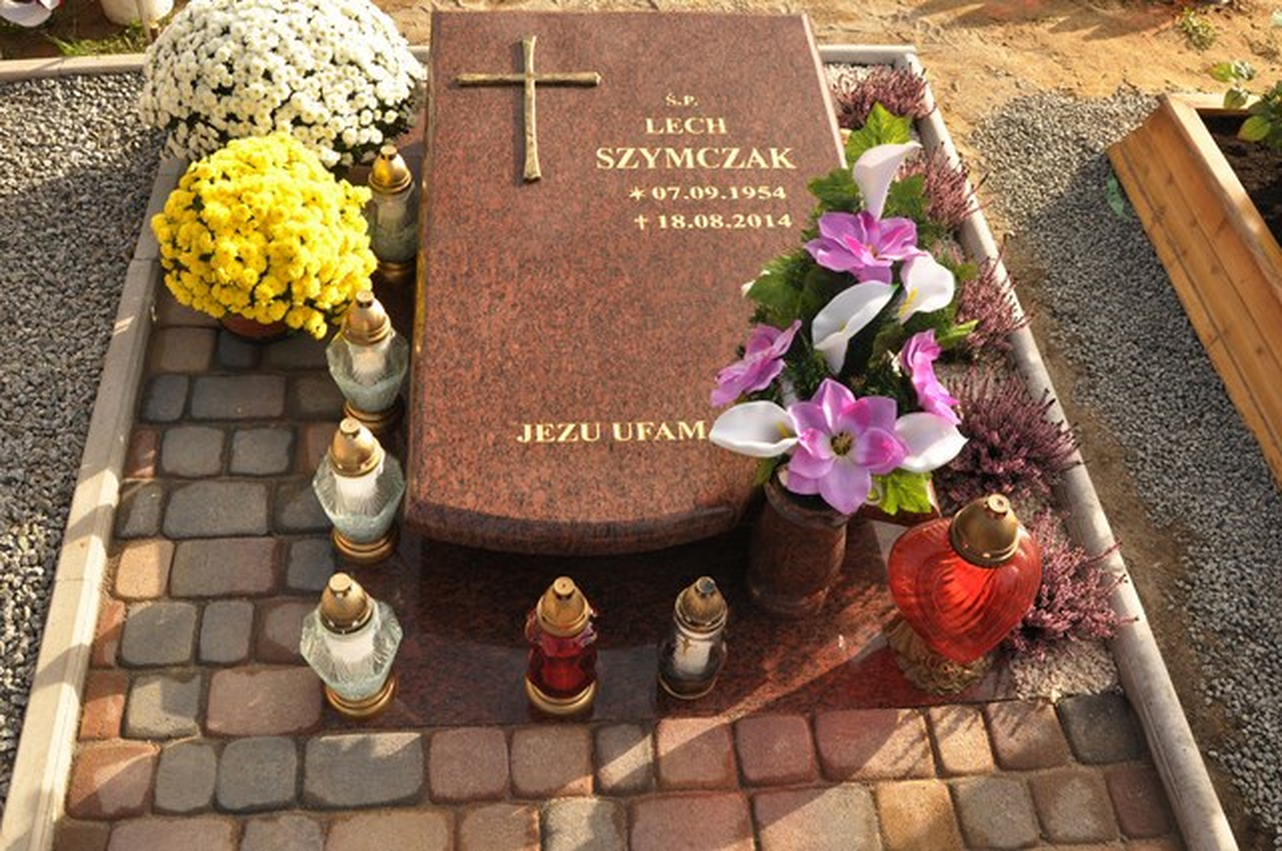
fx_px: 960
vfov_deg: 47.8
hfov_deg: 67.4
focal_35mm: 27
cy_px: 426
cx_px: 641
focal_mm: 18
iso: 500
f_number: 5.6
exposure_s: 1/1000
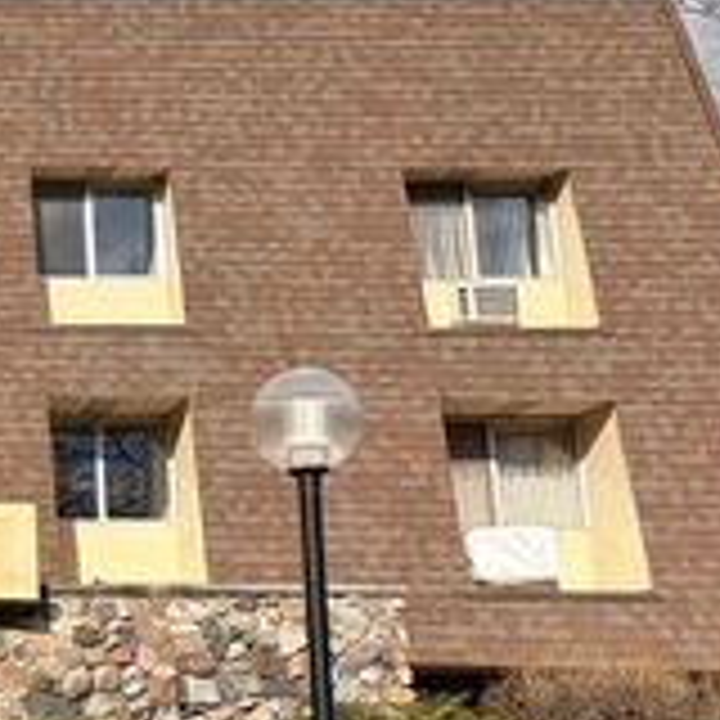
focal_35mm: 72
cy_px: 470
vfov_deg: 23.9
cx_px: -346
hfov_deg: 20.6
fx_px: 1694
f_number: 1.6
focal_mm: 5.96
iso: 64
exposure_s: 1/6329
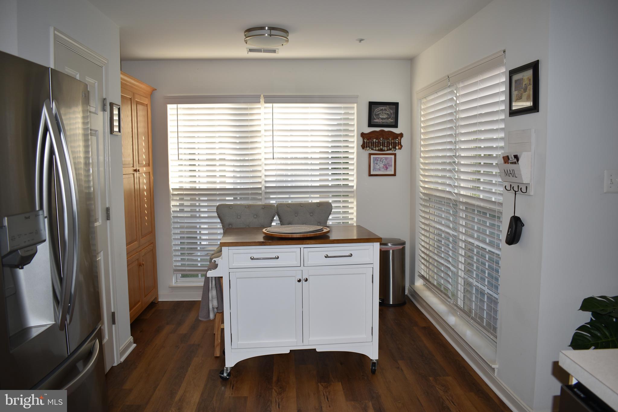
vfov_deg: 47.9
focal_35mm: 27
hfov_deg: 67.4
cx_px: 309
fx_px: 463
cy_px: 206
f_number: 3.5
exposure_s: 1/80
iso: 100
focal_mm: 18
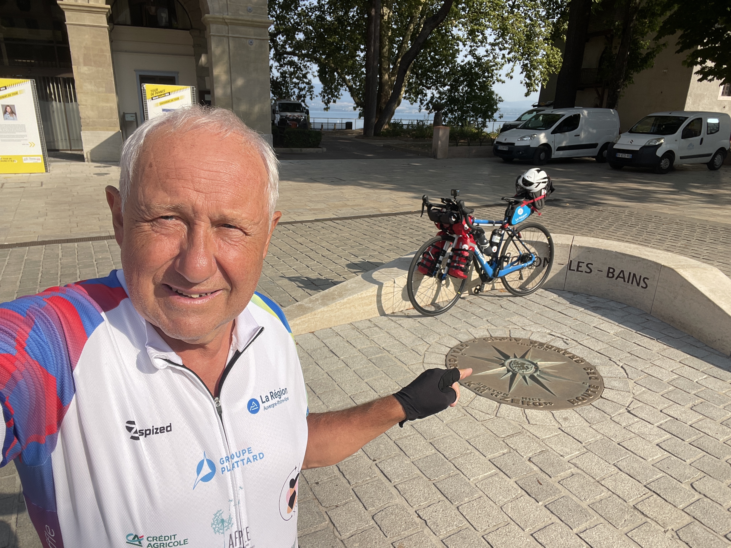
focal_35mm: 23
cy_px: 274
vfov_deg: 58.9
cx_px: 366
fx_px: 486
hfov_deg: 73.9
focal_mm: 2.71
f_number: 2.2
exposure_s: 1/1199
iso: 25
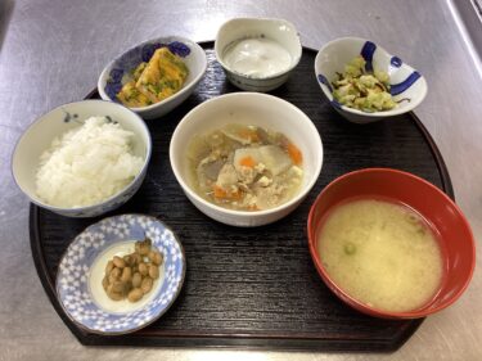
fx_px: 432
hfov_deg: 58.4
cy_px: 180
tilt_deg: -57.5
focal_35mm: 31
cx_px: 241
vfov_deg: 45.4
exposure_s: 1/60
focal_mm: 3.3
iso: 160
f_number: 2.4
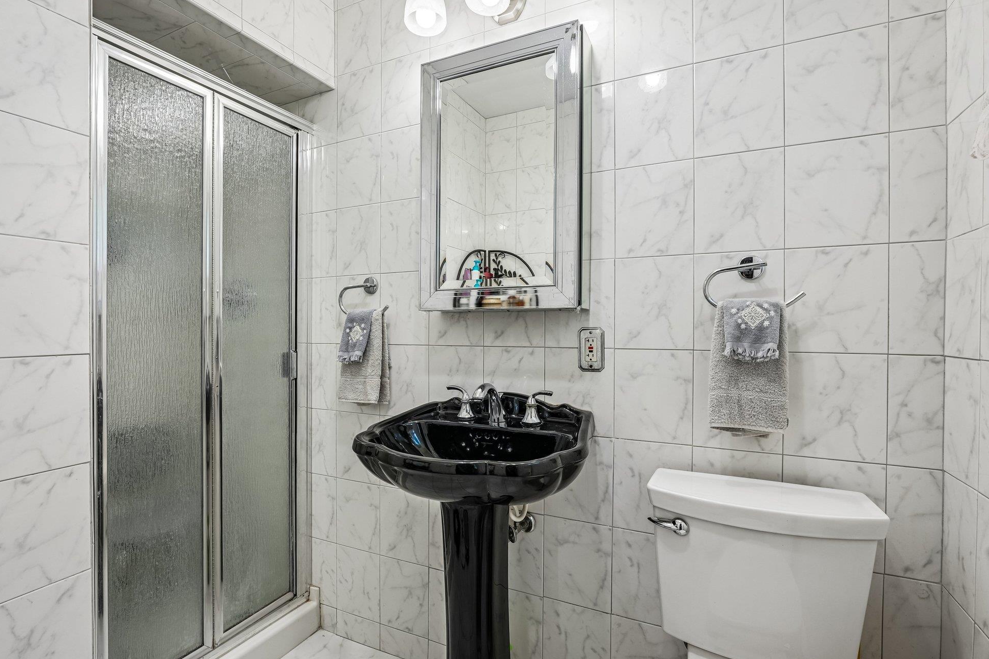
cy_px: 340
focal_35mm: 17
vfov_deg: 70.4
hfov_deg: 93.2
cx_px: 474
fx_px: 467
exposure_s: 1/25
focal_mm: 16
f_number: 8
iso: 400
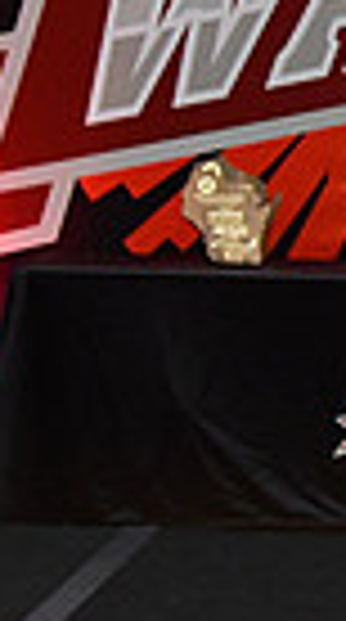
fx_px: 8911
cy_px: 182
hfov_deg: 2.2
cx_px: 1186
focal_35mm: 543
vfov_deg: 4.0
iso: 4000
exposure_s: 1/500
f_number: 4
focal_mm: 82
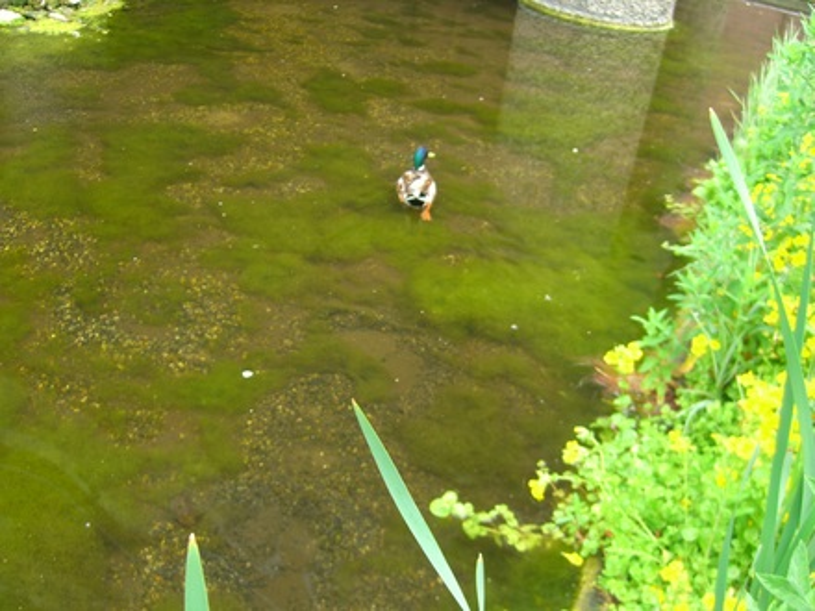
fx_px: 895
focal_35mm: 38
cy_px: 306
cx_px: 408
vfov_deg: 37.7
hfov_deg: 49.0
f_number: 2.8
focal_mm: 7.9
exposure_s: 1/100
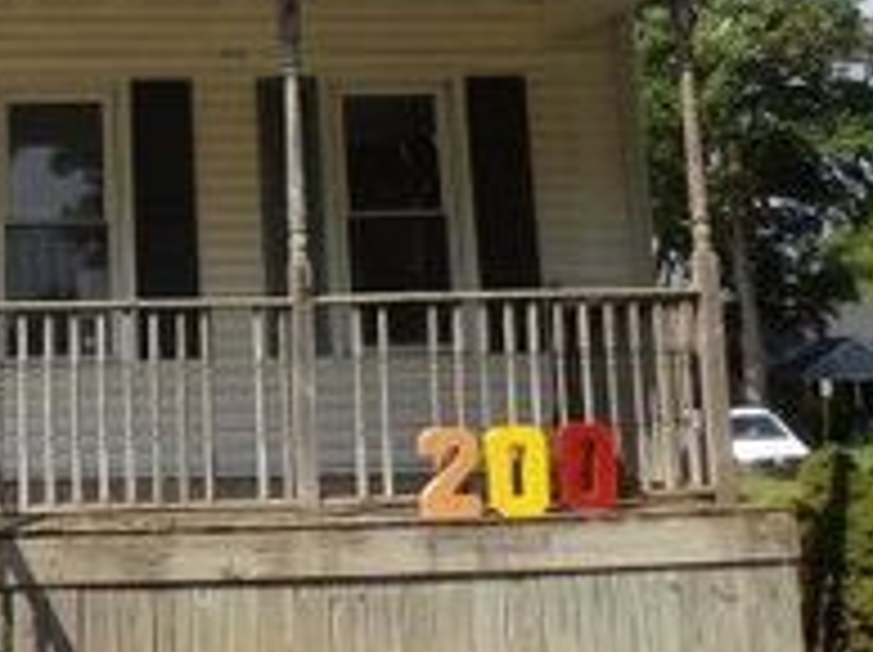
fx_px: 1562
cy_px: 56
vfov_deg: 23.0
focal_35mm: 62
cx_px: 122
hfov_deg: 30.1
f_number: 4.6
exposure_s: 1/484
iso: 100
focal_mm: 4.3
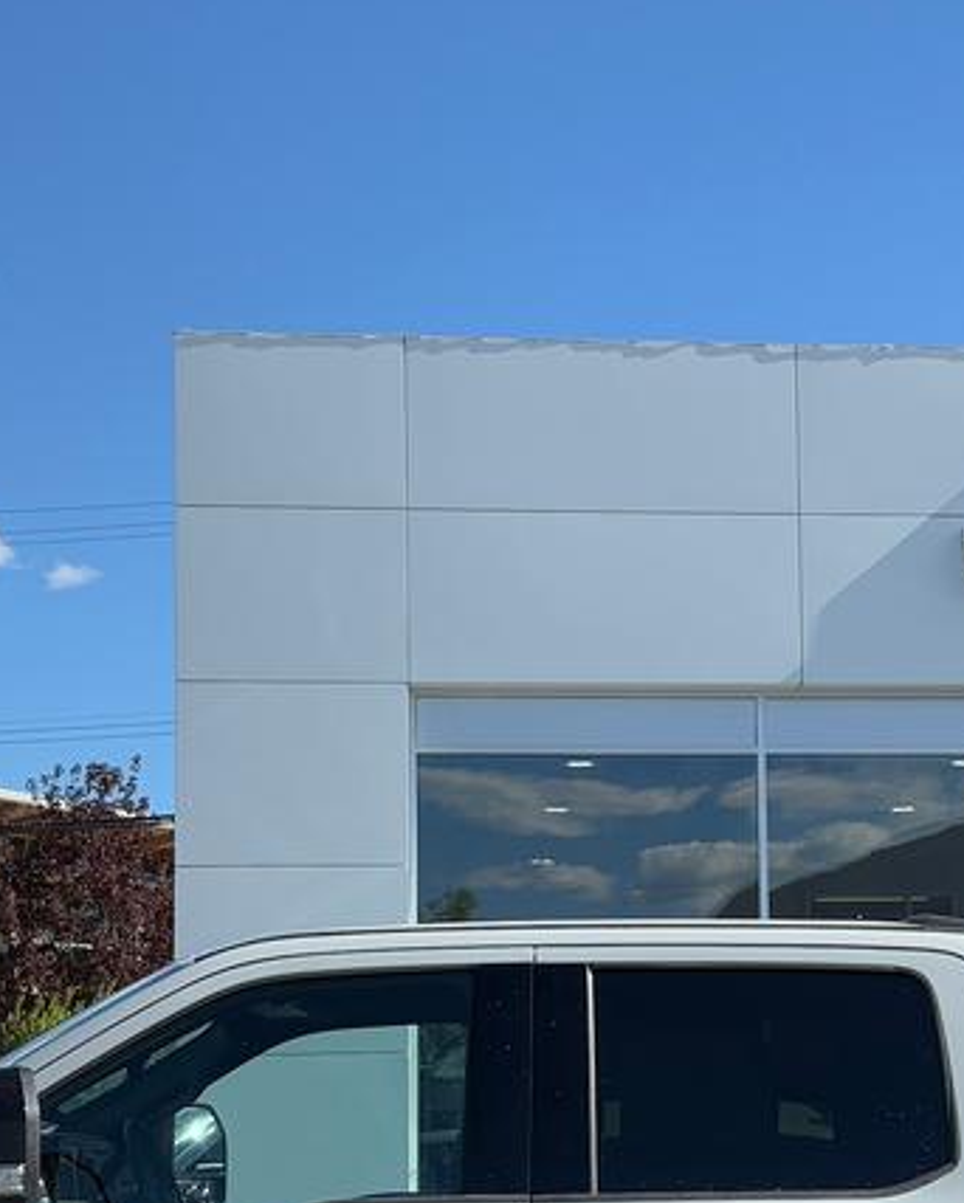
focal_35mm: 76
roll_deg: +1.1
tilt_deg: +7.1
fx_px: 2708
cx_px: 736
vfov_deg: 24.9
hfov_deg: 20.0
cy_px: 840
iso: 50
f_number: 1.6
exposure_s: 1/2639
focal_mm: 5.96
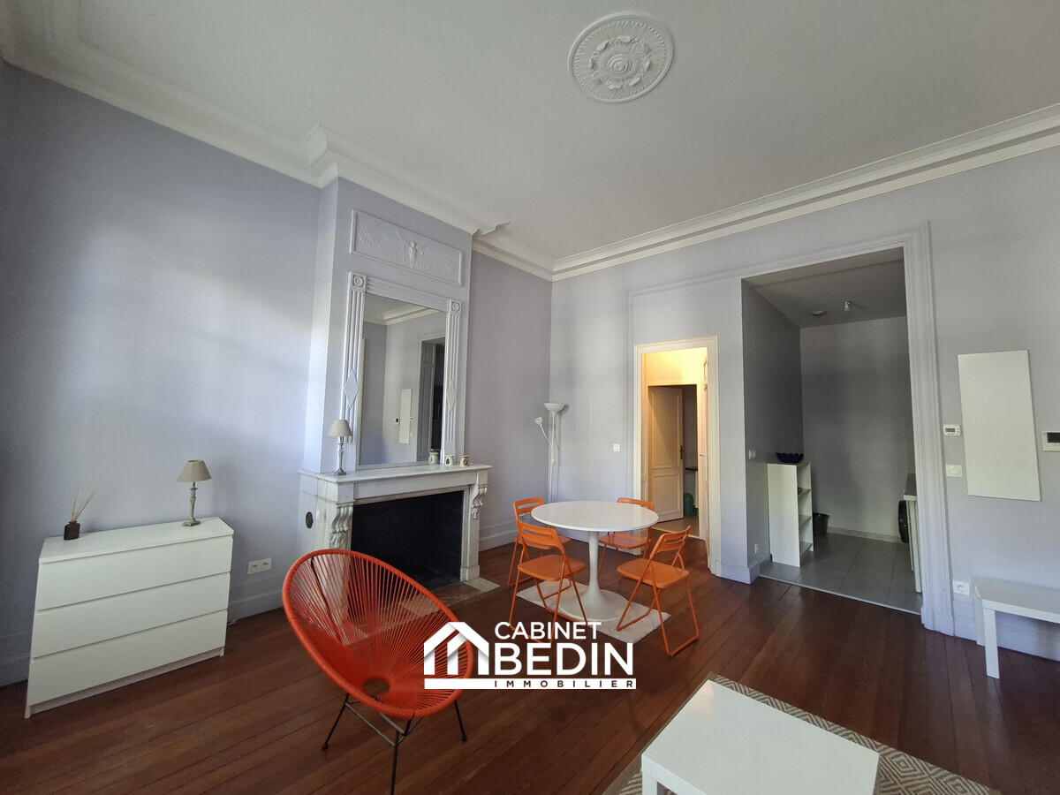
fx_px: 398
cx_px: 530
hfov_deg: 106.2
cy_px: 398
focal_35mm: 13
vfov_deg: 89.9
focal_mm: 1.74
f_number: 2.2
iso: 250
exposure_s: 1/24
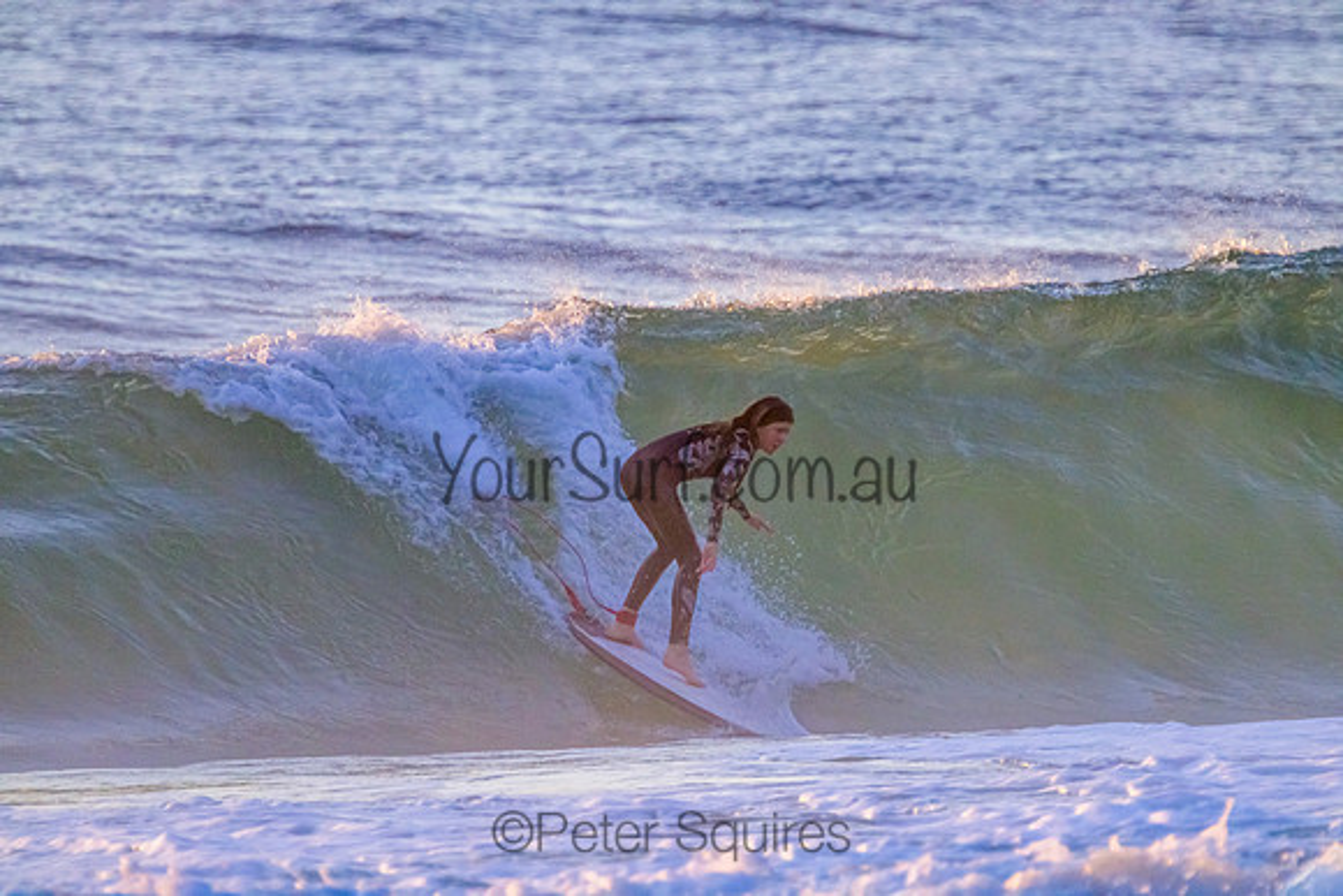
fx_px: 29850
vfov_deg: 1.7
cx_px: 672
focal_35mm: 800
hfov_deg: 2.6
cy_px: 448
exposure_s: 1/1250
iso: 6400
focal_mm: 800
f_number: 11
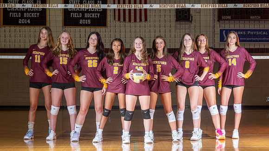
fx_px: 781
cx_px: 143
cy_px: 92
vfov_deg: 11.0
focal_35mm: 110
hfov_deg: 19.5
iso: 100
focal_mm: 74
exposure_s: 1/160
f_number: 6.3
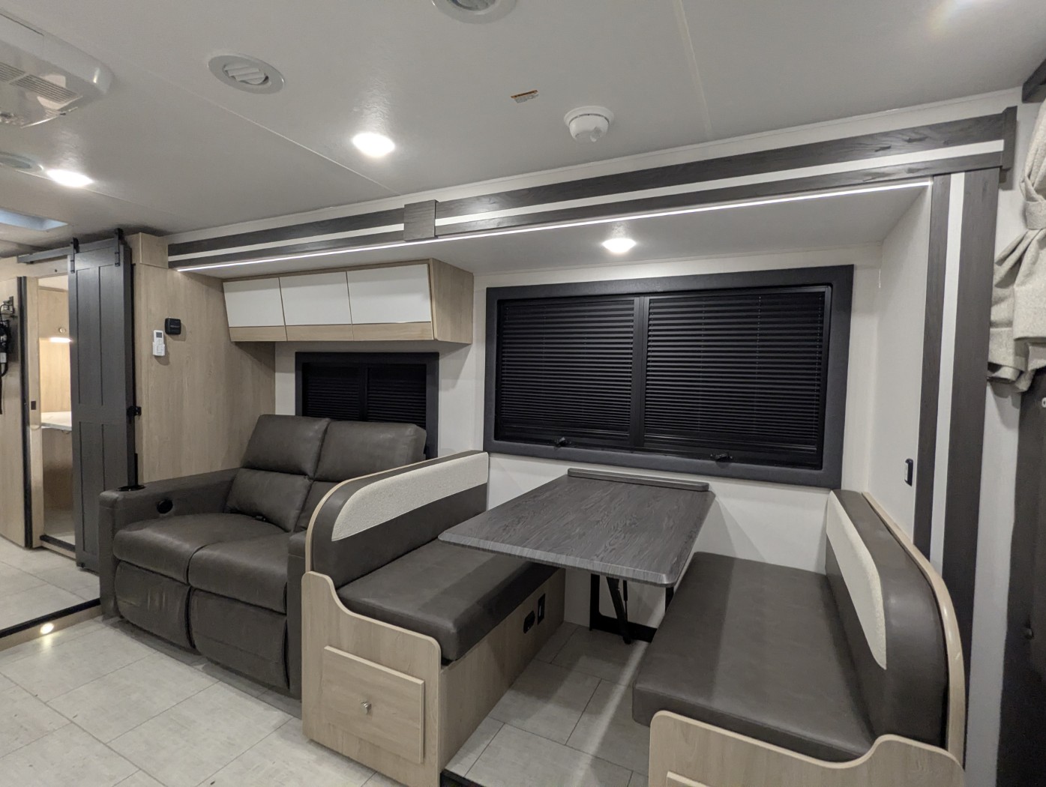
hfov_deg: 94.4
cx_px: 523
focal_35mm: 16
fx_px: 484
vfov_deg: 78.2
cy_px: 394
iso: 327
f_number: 2.2
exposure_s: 1/57.8
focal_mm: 2.35
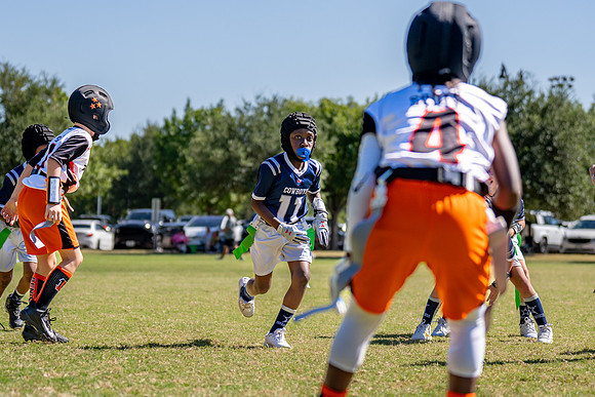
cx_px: 254
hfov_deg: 17.8
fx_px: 1897
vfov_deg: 11.9
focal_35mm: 115
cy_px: 233
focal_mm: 70
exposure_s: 1/2000
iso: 160
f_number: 2.8
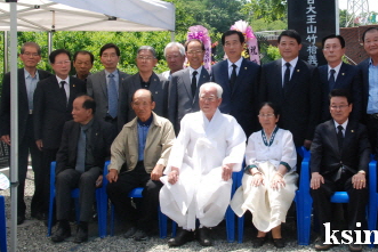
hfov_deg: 33.5
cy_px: 82
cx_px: 260
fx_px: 620
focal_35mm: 59
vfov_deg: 22.9
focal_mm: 26
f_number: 11
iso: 1000
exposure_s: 1/500
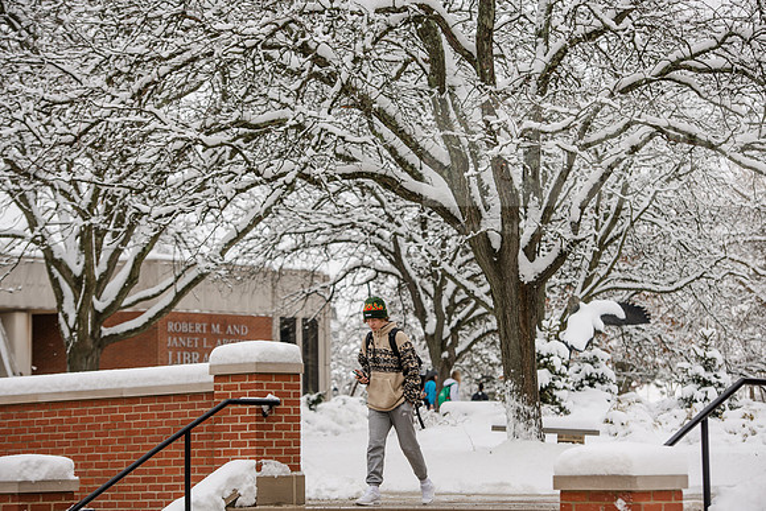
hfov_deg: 19.5
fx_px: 2235
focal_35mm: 105
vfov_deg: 13.0
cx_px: 383
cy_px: 256
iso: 125
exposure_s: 1/400
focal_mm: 105
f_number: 4
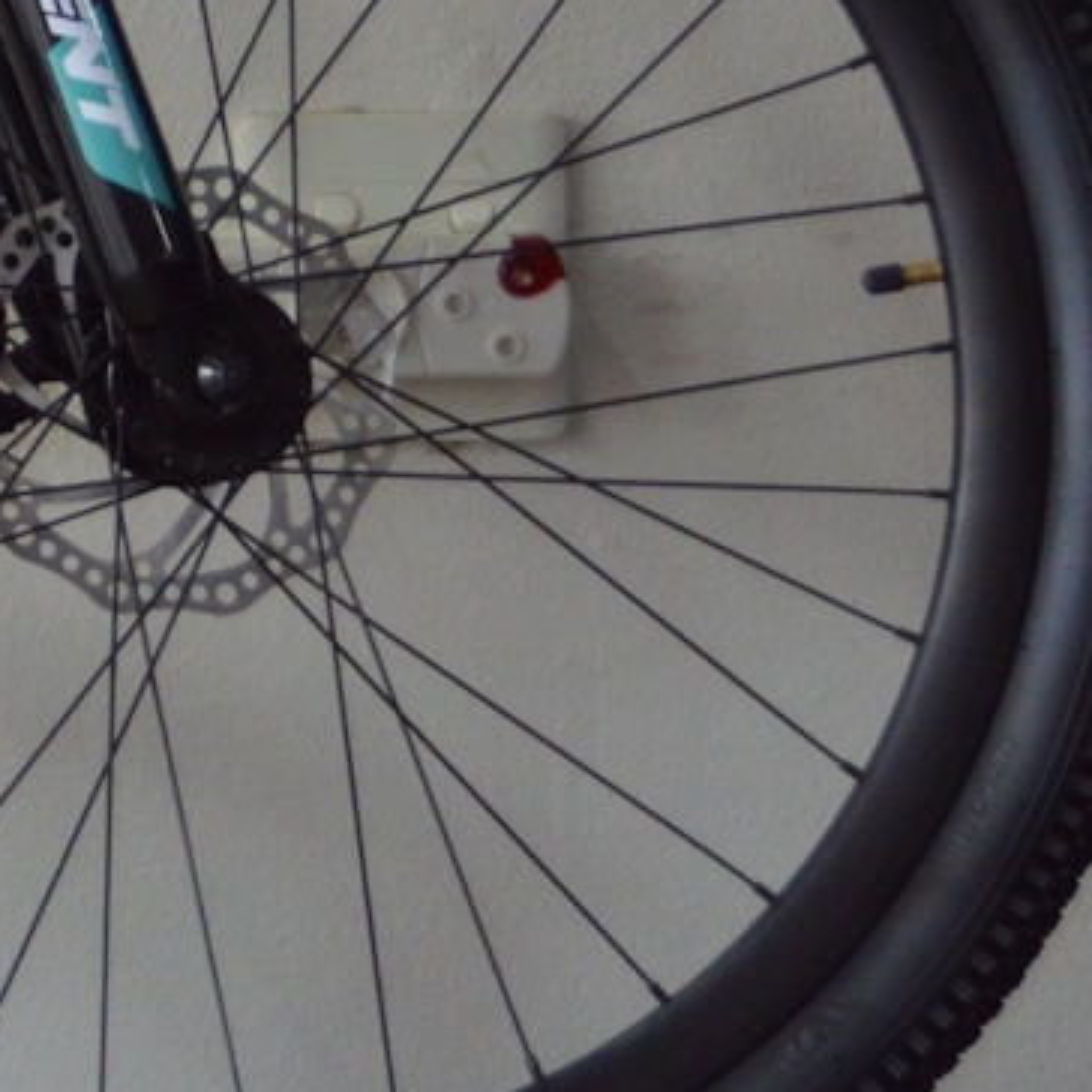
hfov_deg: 7.6
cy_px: -250
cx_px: -1404
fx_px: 7673
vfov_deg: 8.1
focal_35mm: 215
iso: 800
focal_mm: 32
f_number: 4.5
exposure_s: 1/60
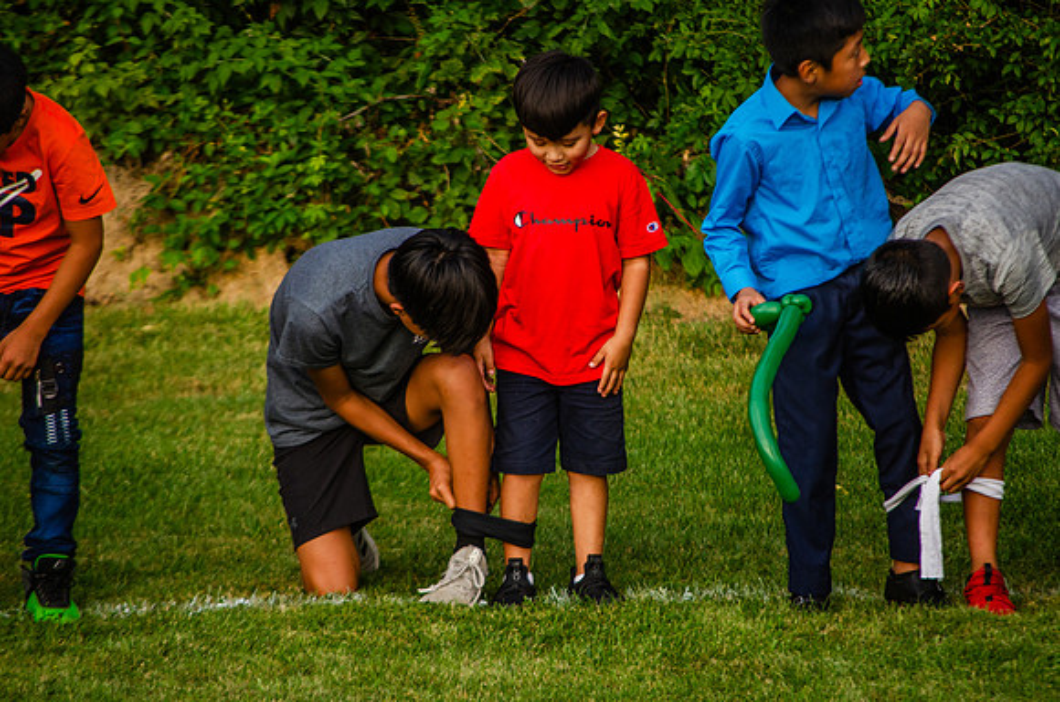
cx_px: 530
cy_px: 351
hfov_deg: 7.2
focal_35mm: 285
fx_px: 8373
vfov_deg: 4.8
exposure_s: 1/500
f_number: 5.6
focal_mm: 190
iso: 280
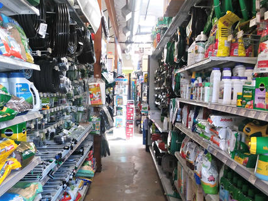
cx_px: 137
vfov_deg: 44.1
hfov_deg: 56.8
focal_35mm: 32
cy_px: 107
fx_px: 248
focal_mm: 2.47
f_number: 1.9
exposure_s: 1/30
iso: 64
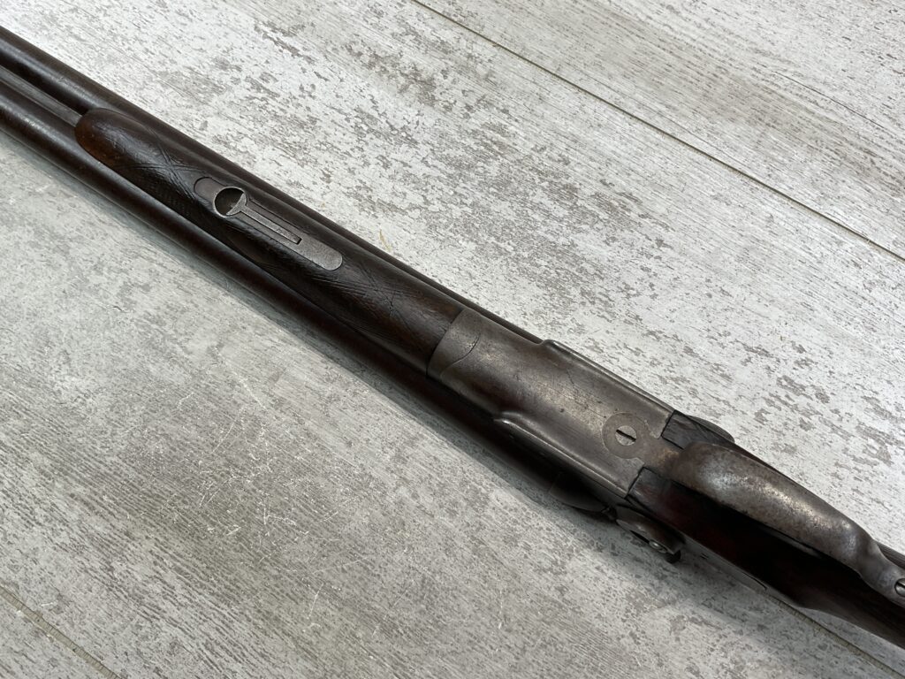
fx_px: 758
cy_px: 340
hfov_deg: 61.7
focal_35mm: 29
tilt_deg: -74.0
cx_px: 452
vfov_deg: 48.2
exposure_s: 1/124
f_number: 1.8
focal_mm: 3
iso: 16
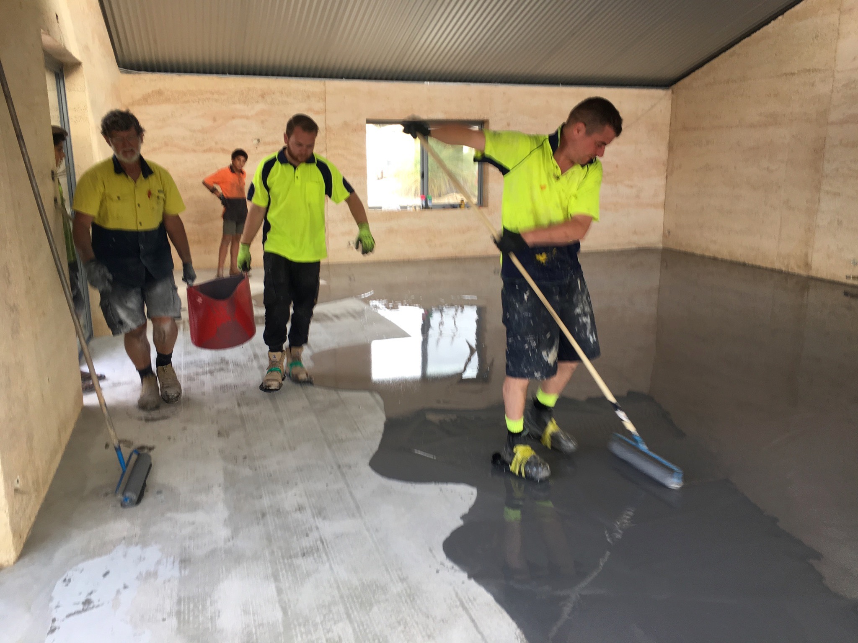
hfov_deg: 61.7
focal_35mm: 29
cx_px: 429
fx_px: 719
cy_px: 322
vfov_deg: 48.2
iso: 25
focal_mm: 4.15
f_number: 2.2
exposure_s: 1/50
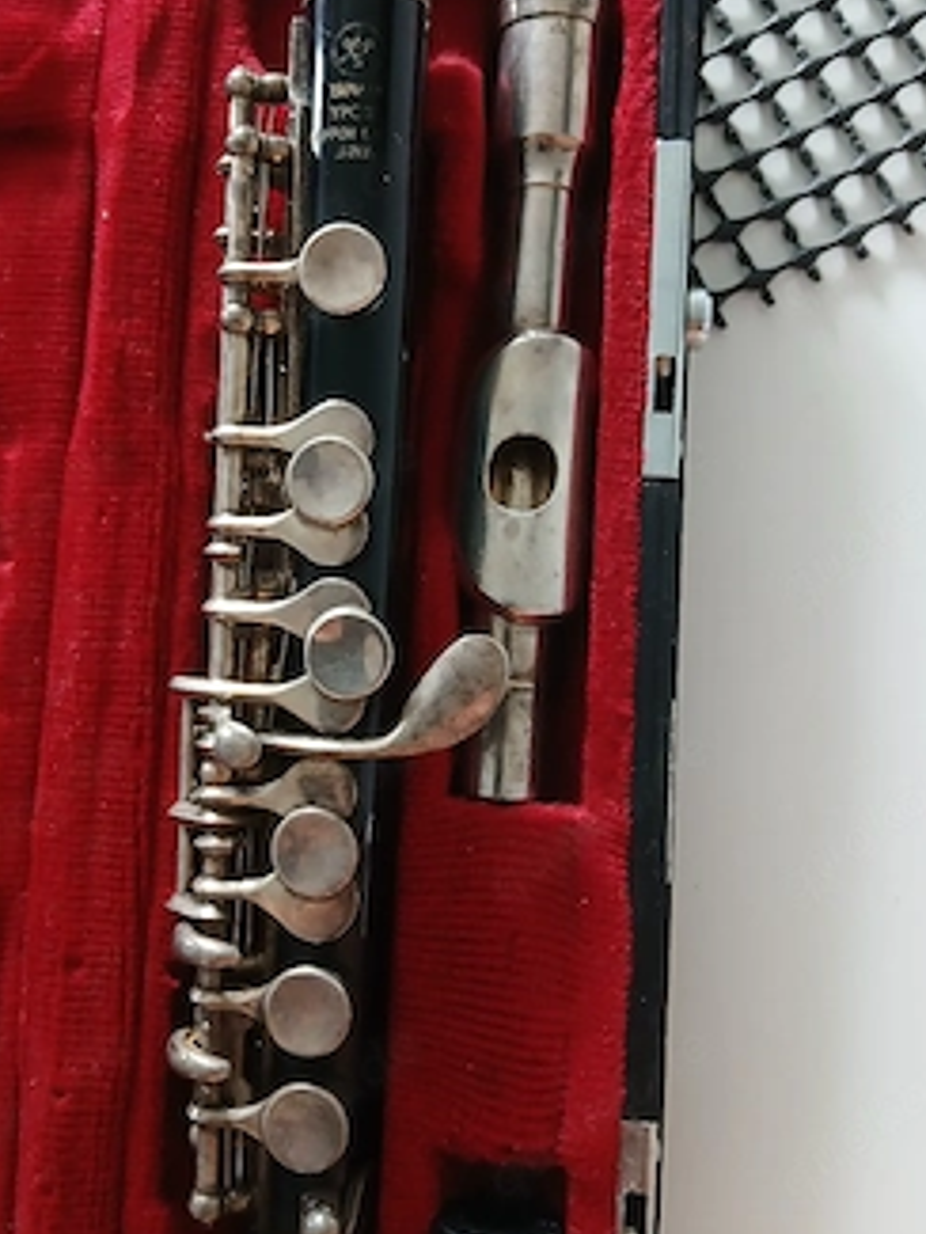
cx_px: 391
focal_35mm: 32
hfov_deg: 44.0
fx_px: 1141
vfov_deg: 56.7
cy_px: 562
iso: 250
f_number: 1.8
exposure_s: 1/25.1
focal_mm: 3.98
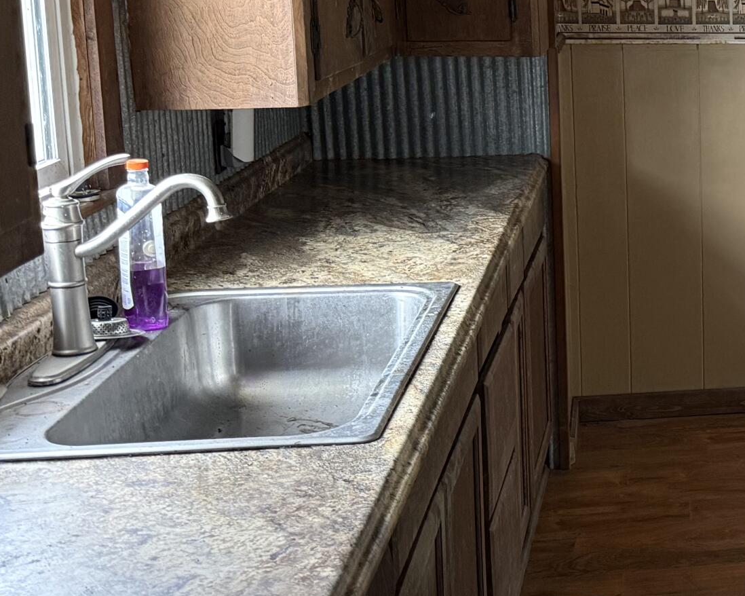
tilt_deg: -9.1
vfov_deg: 23.6
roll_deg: +0.2
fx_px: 1411
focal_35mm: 64
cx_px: 991
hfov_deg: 25.2
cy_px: 149
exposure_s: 1/60
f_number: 1.78
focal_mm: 6.76
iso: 400
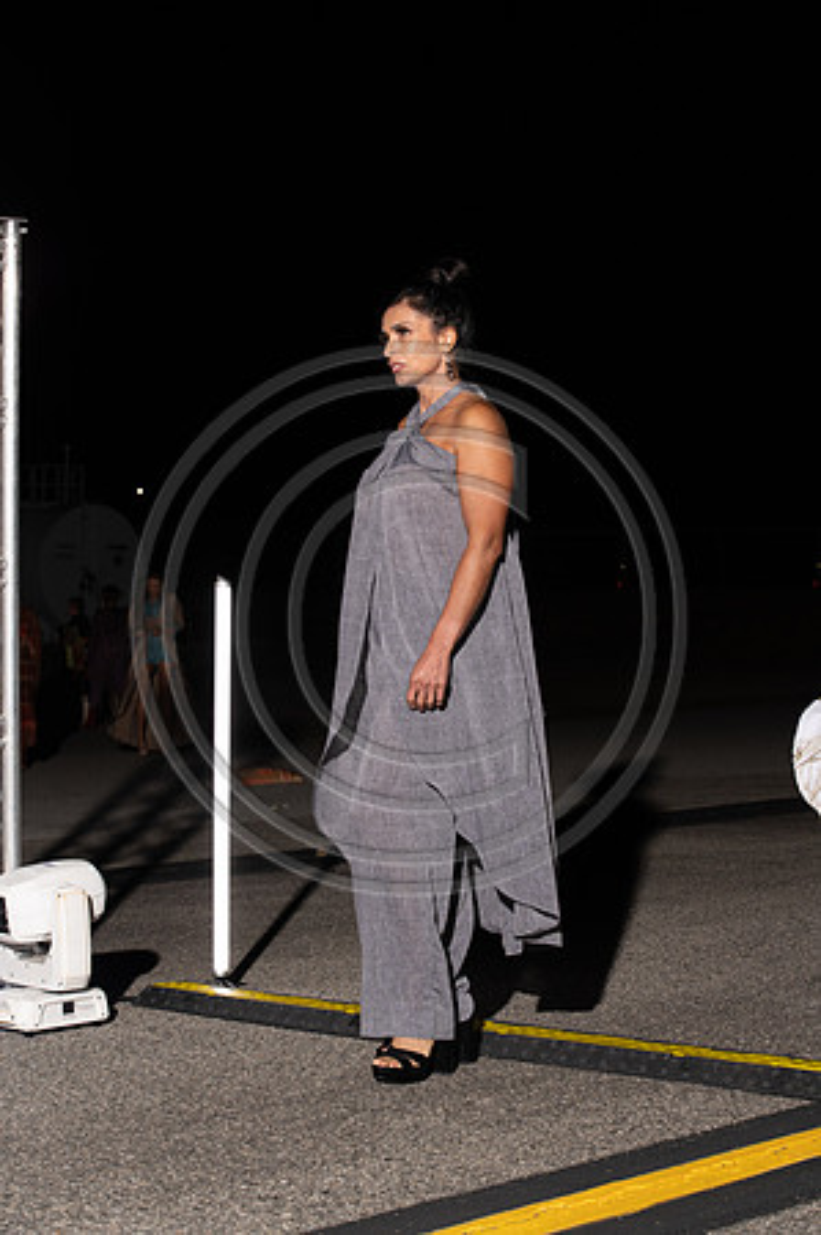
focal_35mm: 70
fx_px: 2400
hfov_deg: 19.4
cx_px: 410
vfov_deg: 28.9
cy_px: 618
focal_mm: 70
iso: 1000
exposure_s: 1/200
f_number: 6.3
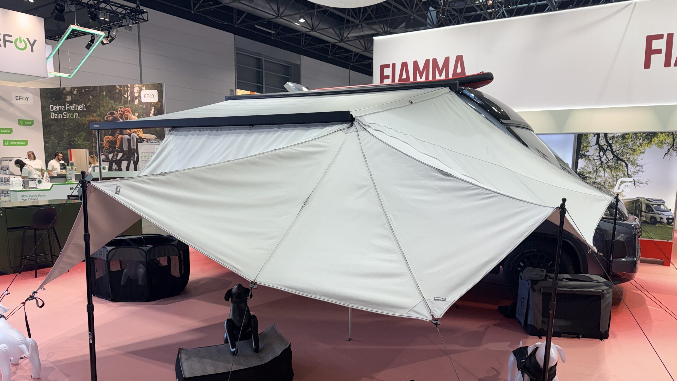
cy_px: 235
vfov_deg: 42.6
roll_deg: -0.2
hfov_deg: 69.8
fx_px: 485
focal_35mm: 27
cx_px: 333
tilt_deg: -9.2
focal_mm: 6.76
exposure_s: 1/172
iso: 64
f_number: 1.78
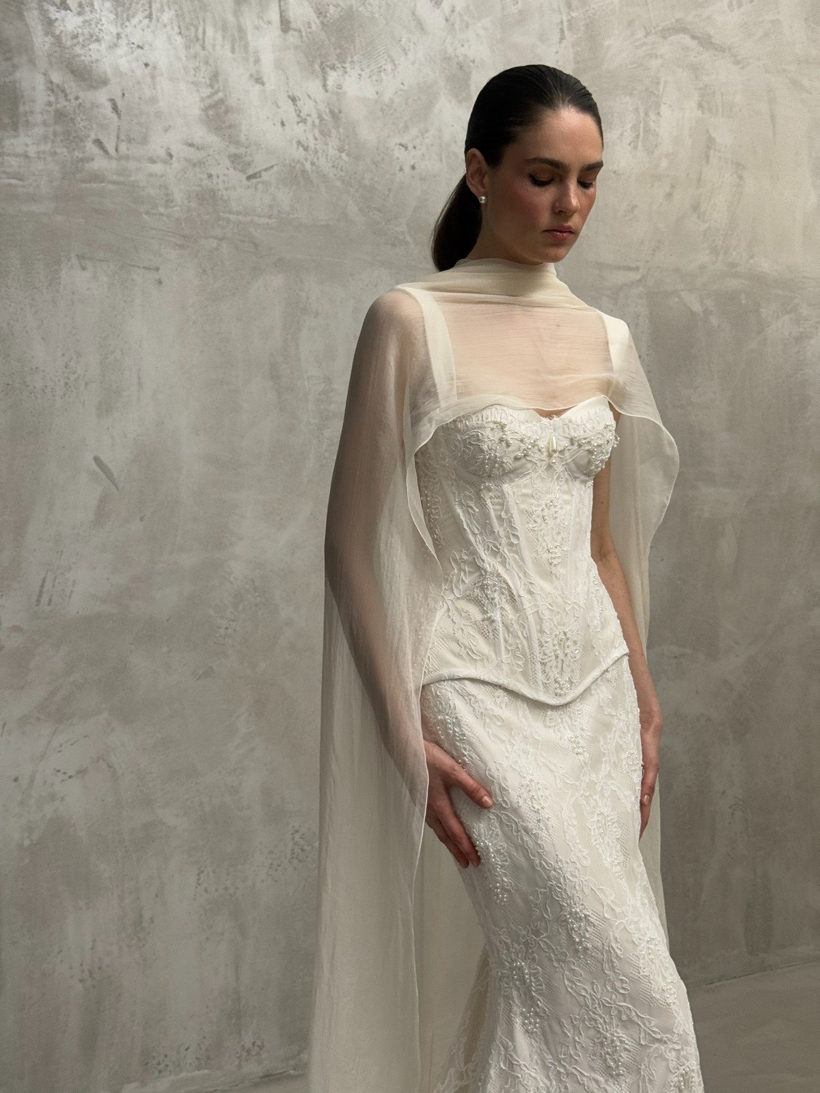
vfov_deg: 39.7
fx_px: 1516
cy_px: 546
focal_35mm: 48
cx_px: 410
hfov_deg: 30.3
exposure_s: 1/63
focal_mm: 6.76
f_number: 1.78
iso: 100
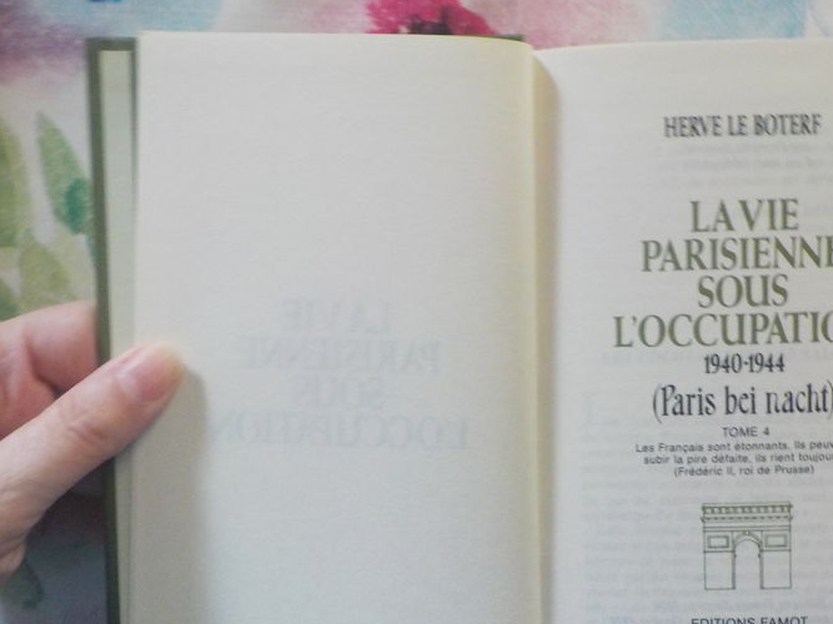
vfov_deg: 32.1
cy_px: 362
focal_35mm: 45
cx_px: 543
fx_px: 1083
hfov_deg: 41.6
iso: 400
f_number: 3.3
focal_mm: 4.1
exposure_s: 1/25
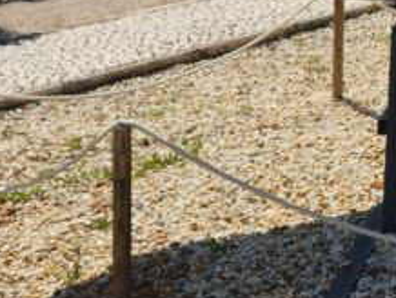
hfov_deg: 16.0
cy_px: -113
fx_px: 1237
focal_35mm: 108
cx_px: 661
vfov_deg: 13.2
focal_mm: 5.4
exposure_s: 1/2503
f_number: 1.8
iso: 20
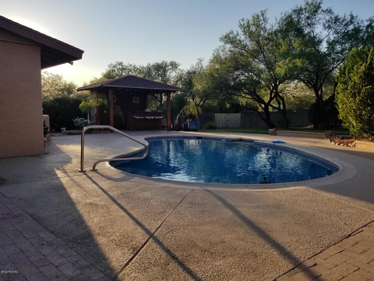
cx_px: 187
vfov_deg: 53.1
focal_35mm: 26
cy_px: 140
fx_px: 281
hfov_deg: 67.3
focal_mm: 4.25
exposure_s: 1/3067
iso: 50
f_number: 1.7
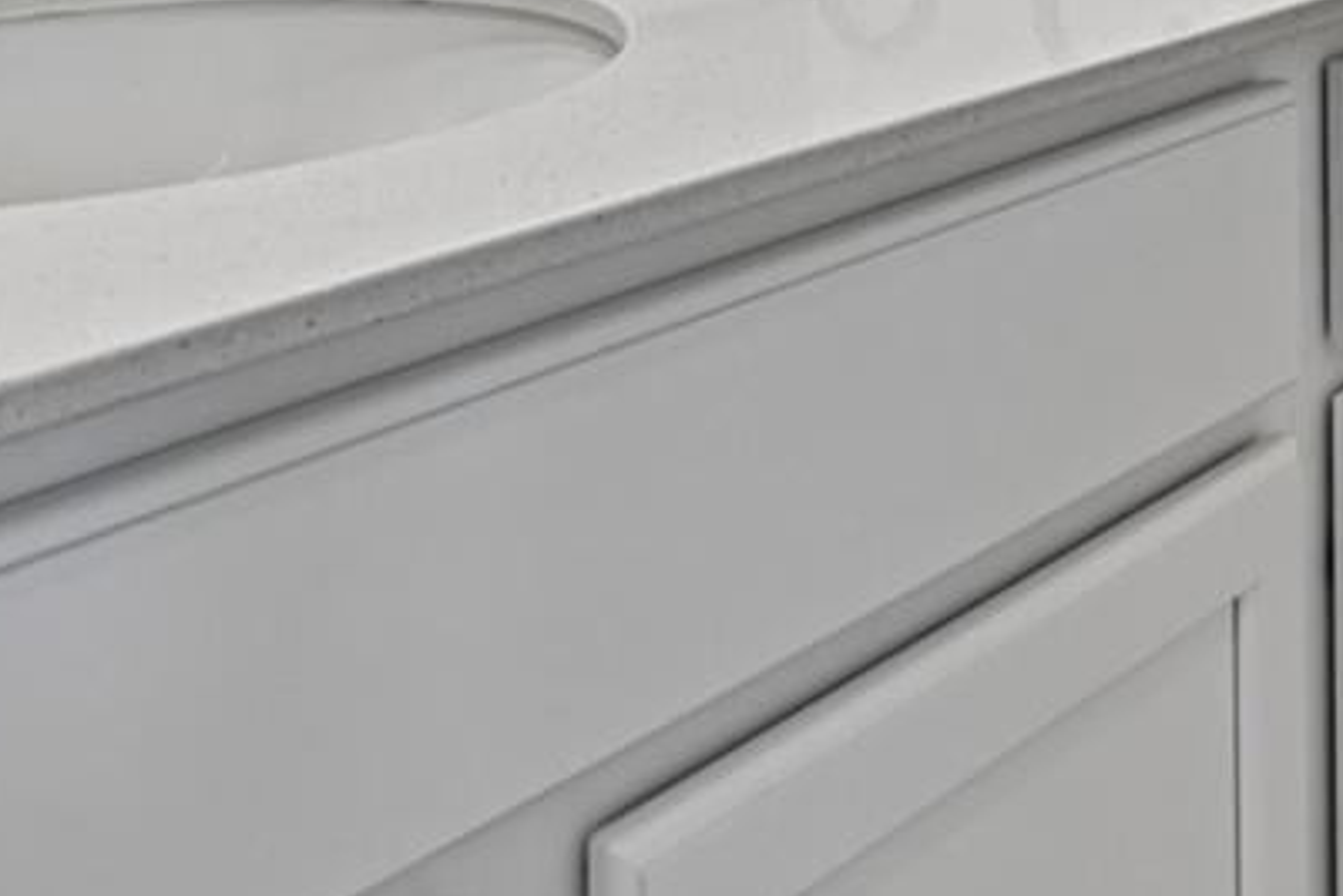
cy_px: -466
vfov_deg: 20.5
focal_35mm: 56
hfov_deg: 35.6
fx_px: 2090
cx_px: 759
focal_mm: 14
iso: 160
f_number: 8
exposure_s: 1/15
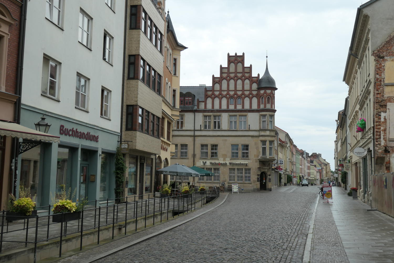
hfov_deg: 49.6
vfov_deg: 34.2
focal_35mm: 39
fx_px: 427
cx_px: 197
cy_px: 132
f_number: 3.9
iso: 200
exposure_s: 1/250
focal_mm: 14.4
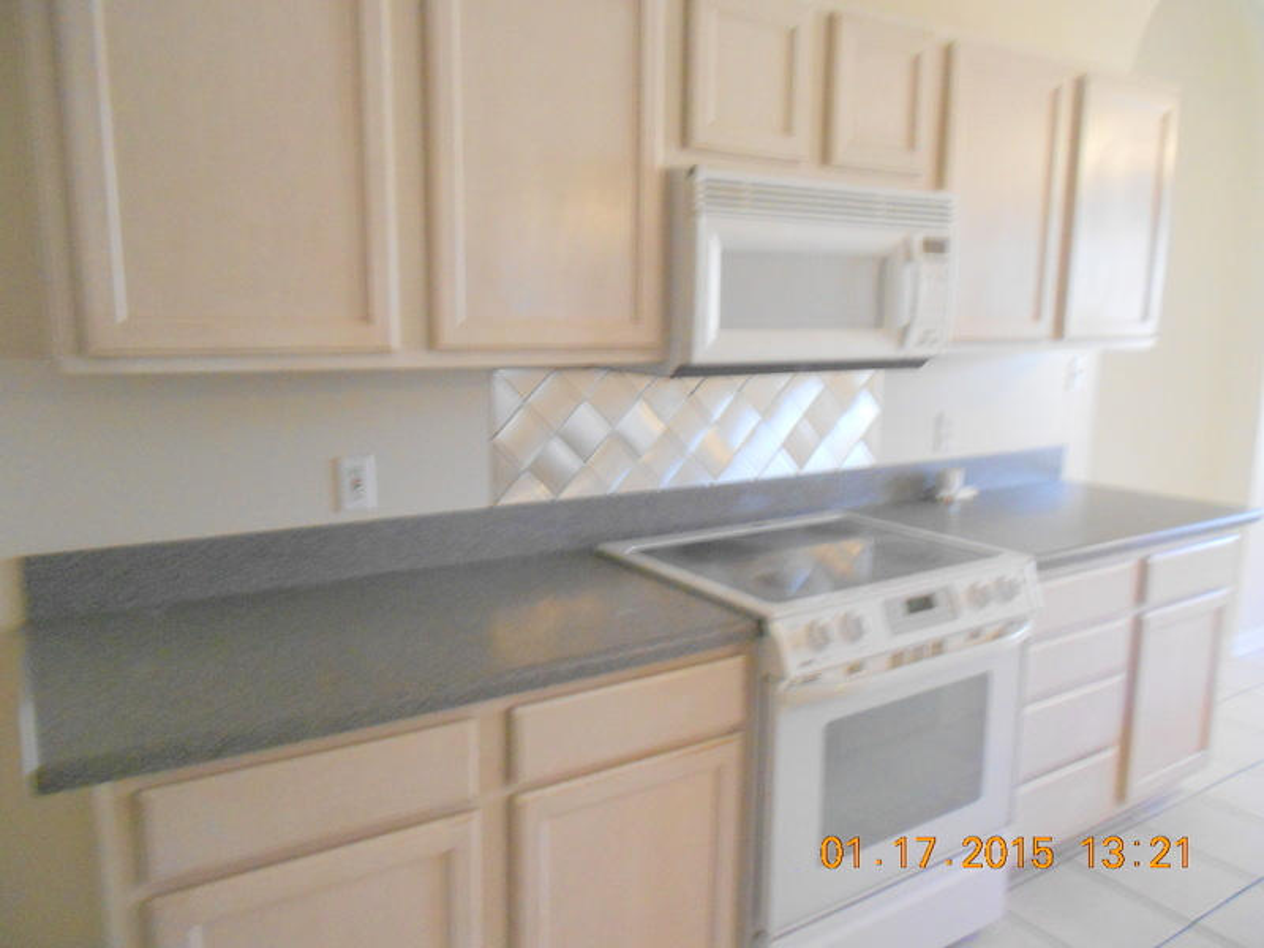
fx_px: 949
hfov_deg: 67.3
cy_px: 474
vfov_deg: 53.1
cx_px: 632
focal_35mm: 26
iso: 400
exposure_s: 1/25
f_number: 3.2
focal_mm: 4.6
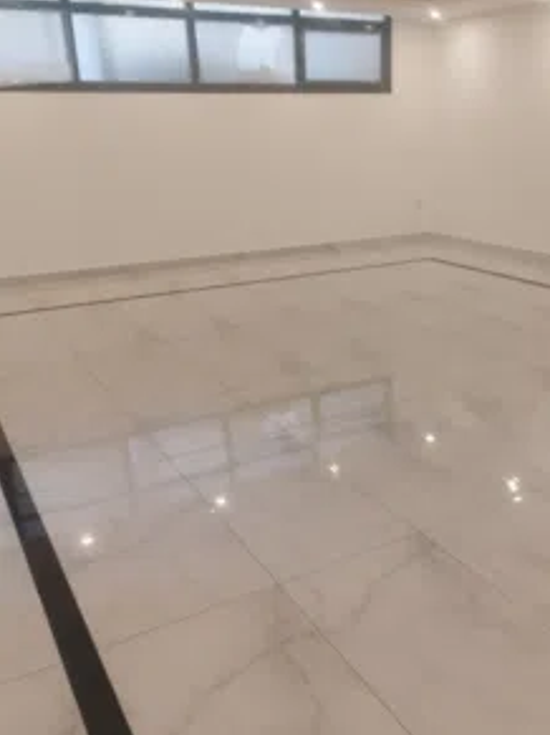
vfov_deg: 55.3
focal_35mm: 33
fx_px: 700
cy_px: 402
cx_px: 376
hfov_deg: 42.2
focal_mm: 5.89
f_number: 1.89
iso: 420
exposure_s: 1/50
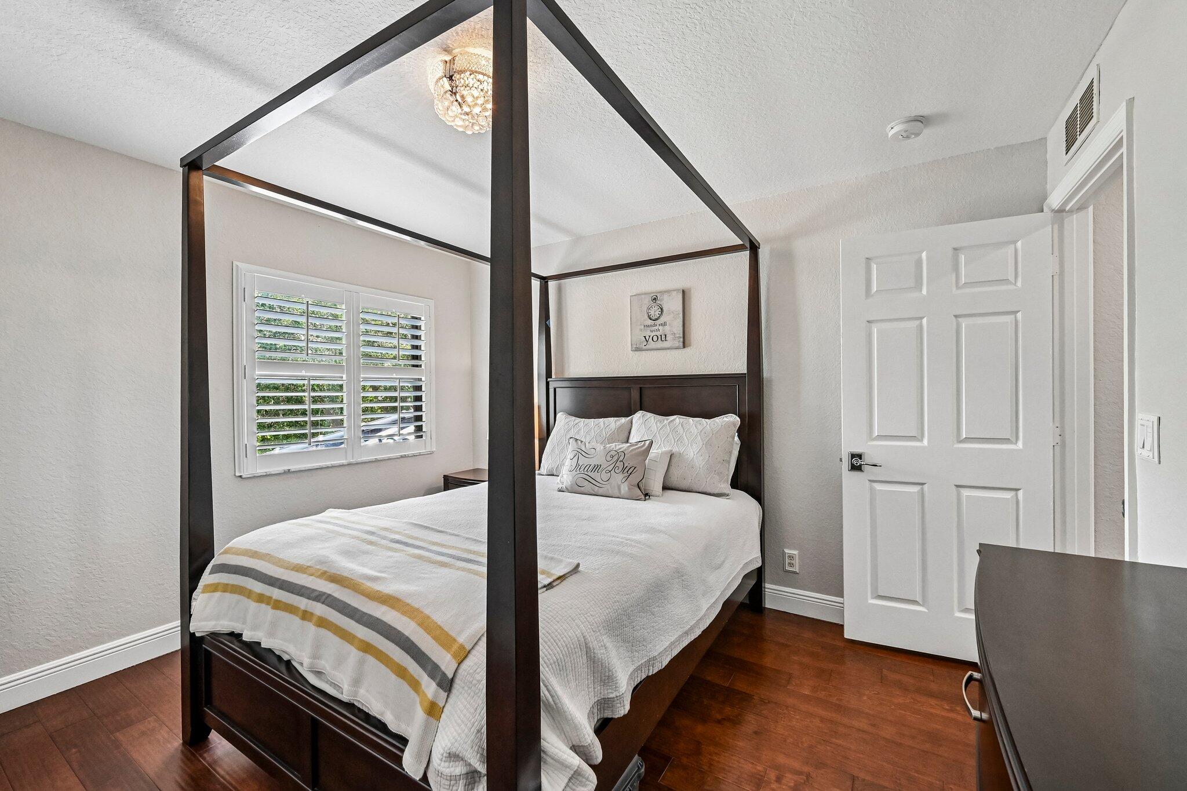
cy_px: 396
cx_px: 594
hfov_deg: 104.3
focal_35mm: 14
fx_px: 462
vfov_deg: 81.2
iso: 3200
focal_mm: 14
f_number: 8
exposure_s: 1/125
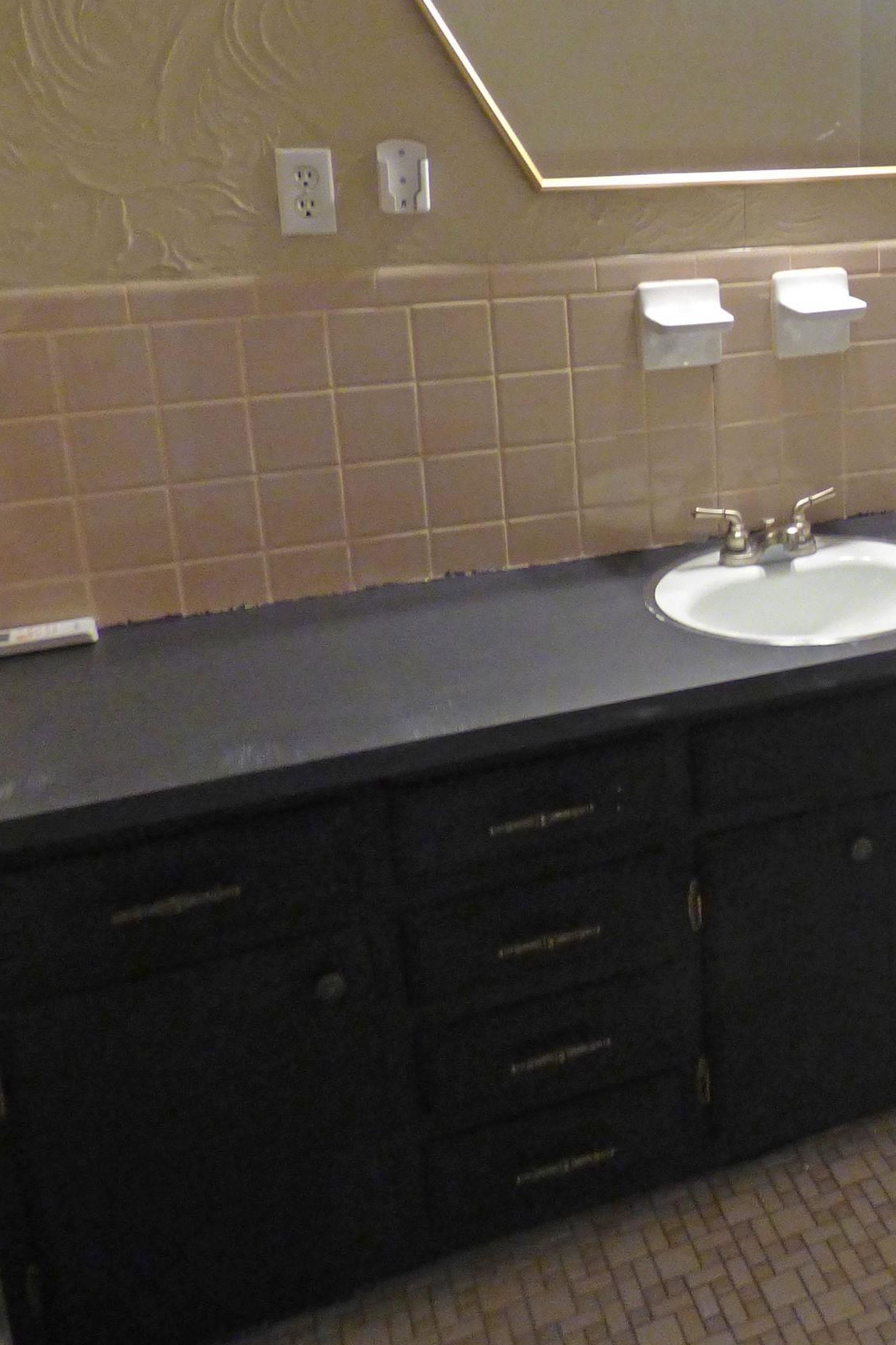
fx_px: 1419
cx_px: 957
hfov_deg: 31.5
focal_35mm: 38
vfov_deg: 49.8
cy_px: 443
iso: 400
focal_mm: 3.58
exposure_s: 1/30
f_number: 2.8
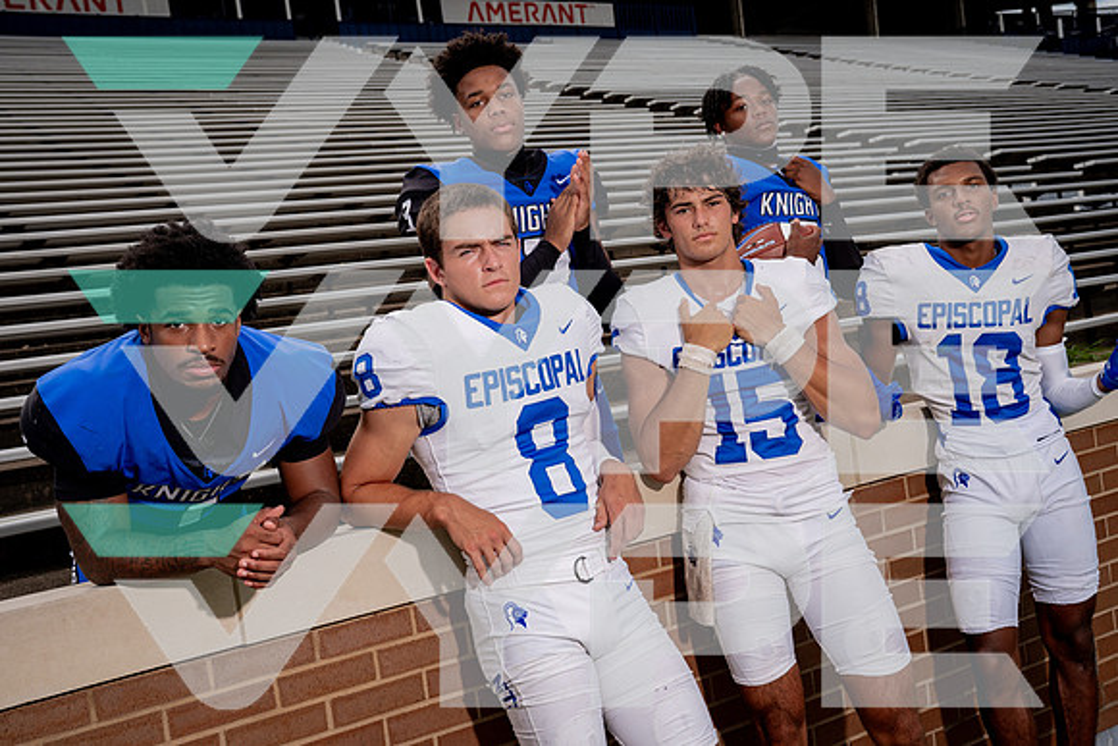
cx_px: 559
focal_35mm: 39
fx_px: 1206
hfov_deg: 49.7
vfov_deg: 34.4
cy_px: 373
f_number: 5.6
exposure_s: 1/800
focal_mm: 36
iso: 100
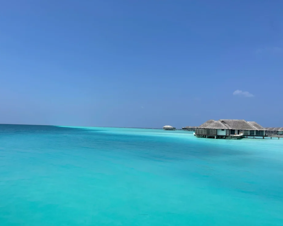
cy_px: 114
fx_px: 234
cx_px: 128
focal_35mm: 28
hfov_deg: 62.1
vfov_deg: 51.5
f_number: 1.6
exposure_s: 1/6897
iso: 32
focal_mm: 4.2
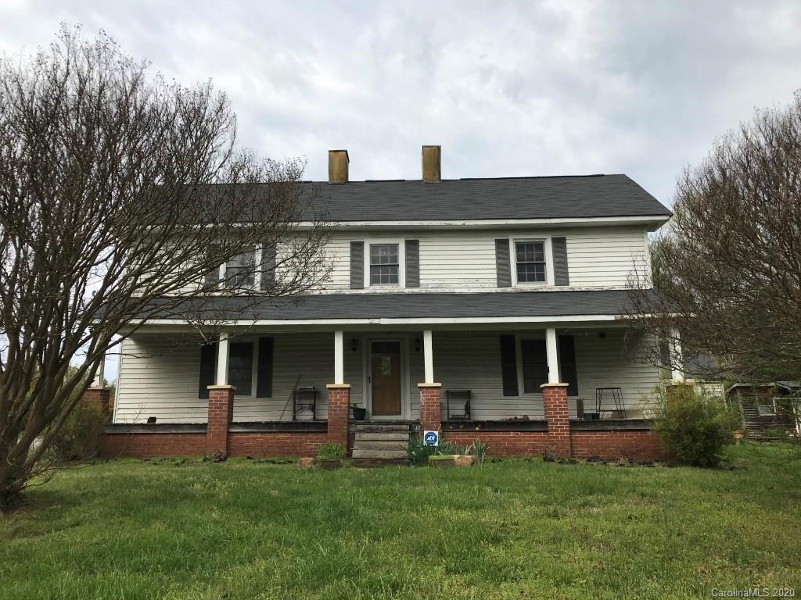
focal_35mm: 28
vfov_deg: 49.7
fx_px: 648
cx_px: 400
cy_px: 300
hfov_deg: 63.4
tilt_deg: +12.8
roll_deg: +0.3
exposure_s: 1/2128
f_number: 1.8
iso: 20
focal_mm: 3.99
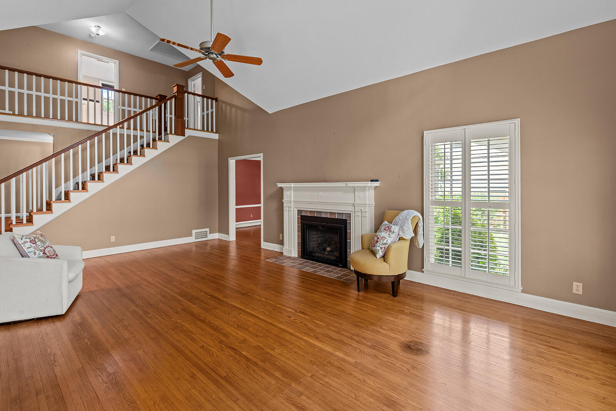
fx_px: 274
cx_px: 308
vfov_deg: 73.8
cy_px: 206
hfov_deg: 96.7
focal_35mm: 16
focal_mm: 16
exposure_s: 1/30
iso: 400
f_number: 2.8
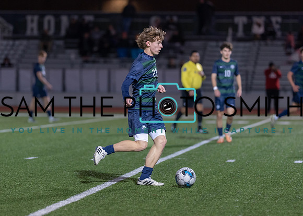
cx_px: 138
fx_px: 1804
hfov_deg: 9.6
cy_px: 96
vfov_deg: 6.9
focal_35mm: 210
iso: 1250
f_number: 1.8
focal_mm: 135
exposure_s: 1/1000
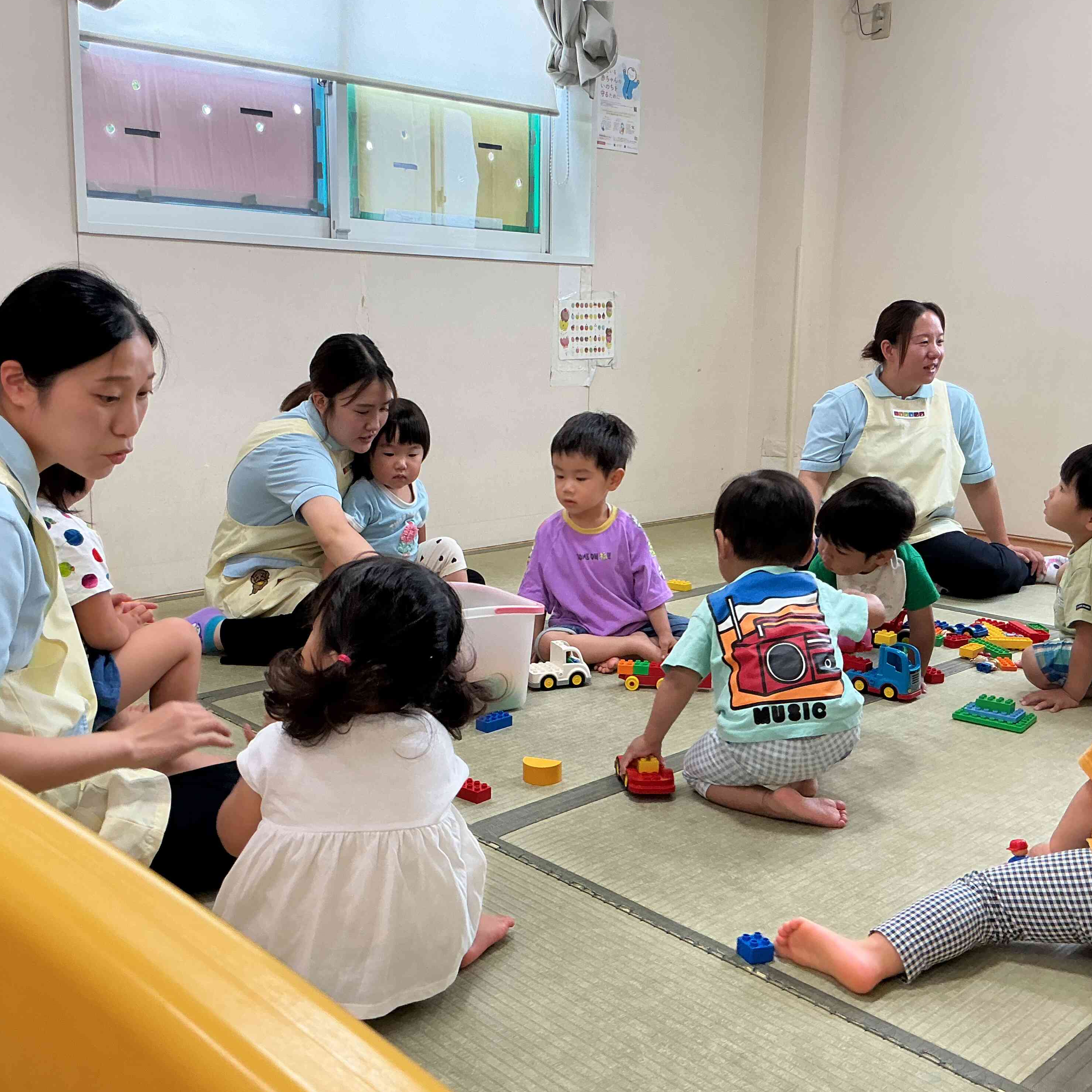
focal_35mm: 35
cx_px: 538
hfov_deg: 47.2
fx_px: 1249
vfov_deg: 47.2
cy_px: 542
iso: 50
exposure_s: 1/60
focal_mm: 3
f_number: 1.8
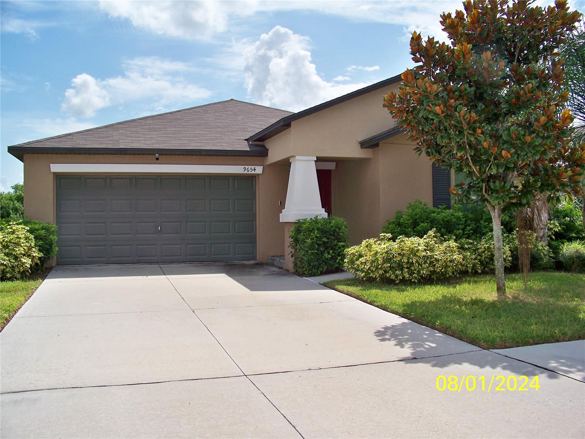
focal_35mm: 33
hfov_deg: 55.4
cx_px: 292
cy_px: 220
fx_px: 558
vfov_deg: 42.9
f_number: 4
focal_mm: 5.85
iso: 64
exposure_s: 1/800
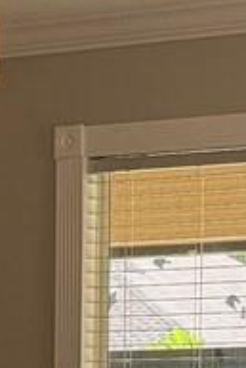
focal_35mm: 207
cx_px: -99
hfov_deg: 6.6
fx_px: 2118
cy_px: 637
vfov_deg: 9.5
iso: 100
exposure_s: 1/220
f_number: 1.78
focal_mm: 6.76
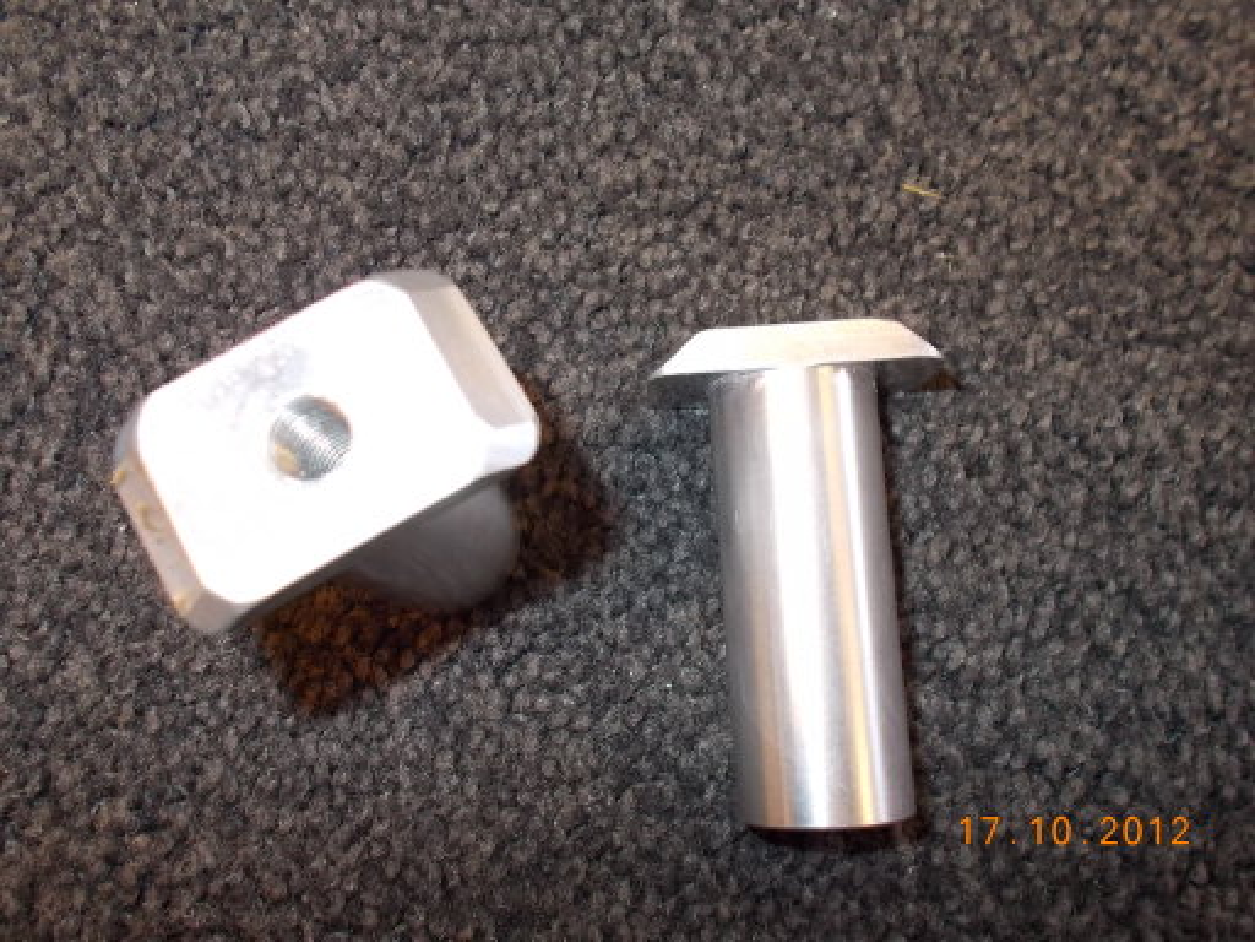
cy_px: 471
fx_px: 1233
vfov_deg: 41.8
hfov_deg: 54.0
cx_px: 628
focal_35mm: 34
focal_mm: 6
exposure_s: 1/25
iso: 200
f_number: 3.6
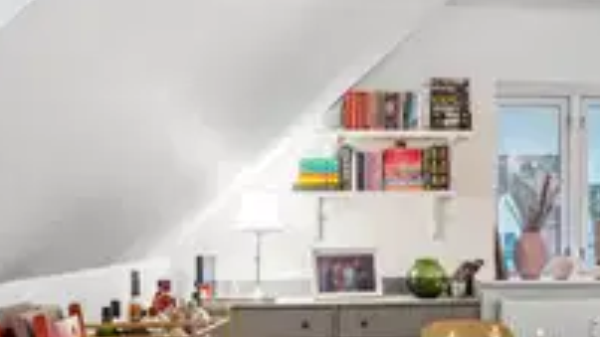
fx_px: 939
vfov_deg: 20.2
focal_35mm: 59
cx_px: 534
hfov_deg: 33.7
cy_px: 256
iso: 800
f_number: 11
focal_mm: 27
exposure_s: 1/3.33
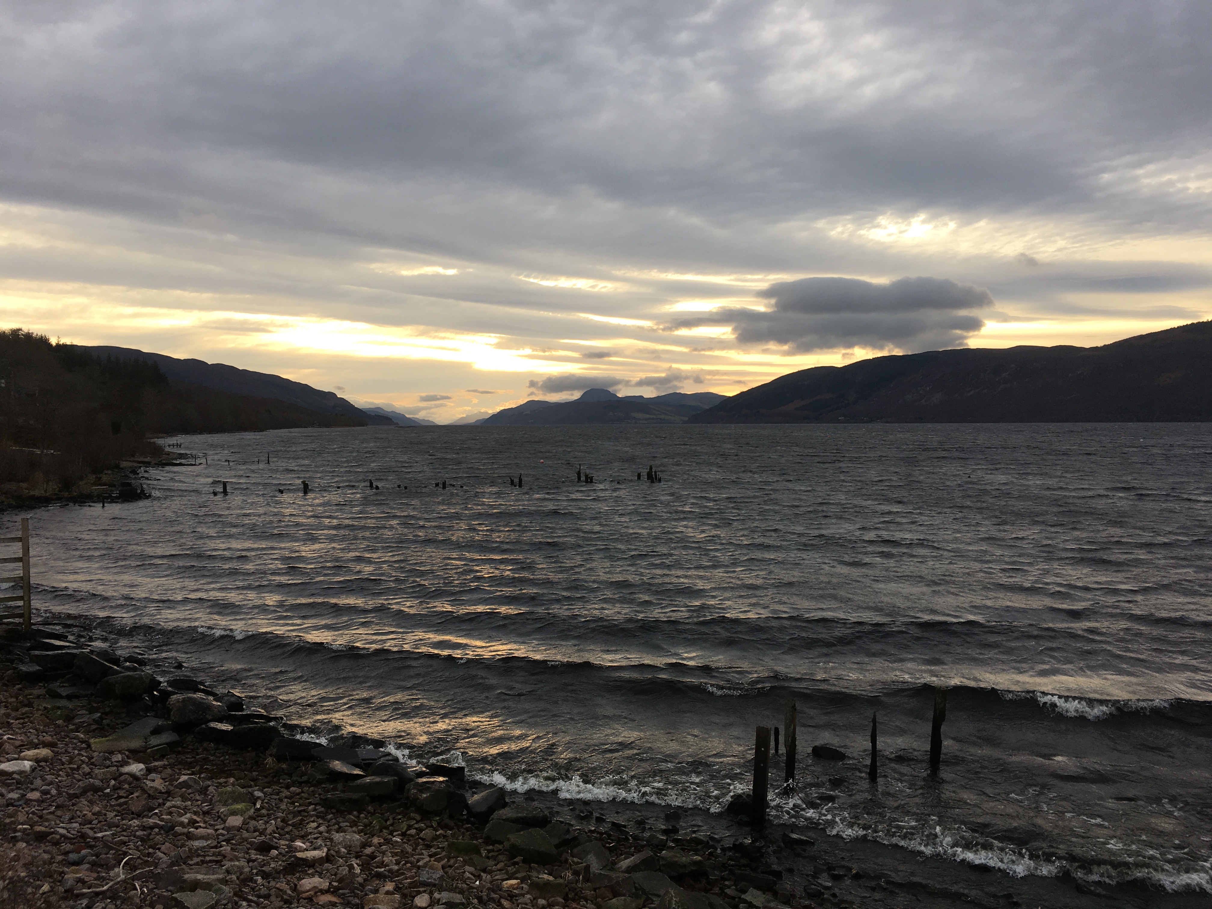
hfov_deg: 61.7
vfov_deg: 48.2
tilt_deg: -1.4
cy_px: 454
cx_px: 606
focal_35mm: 29
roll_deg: +0.6
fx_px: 1015
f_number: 2.2
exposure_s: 1/217
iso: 25
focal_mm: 4.15
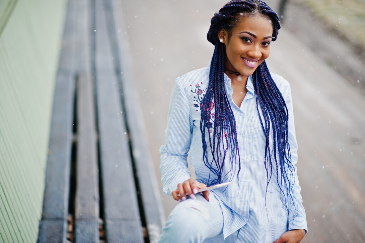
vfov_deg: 16.0
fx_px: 861
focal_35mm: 85
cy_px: 122
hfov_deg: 23.9
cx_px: 182
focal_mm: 85
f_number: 1.4
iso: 200
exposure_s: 1/500
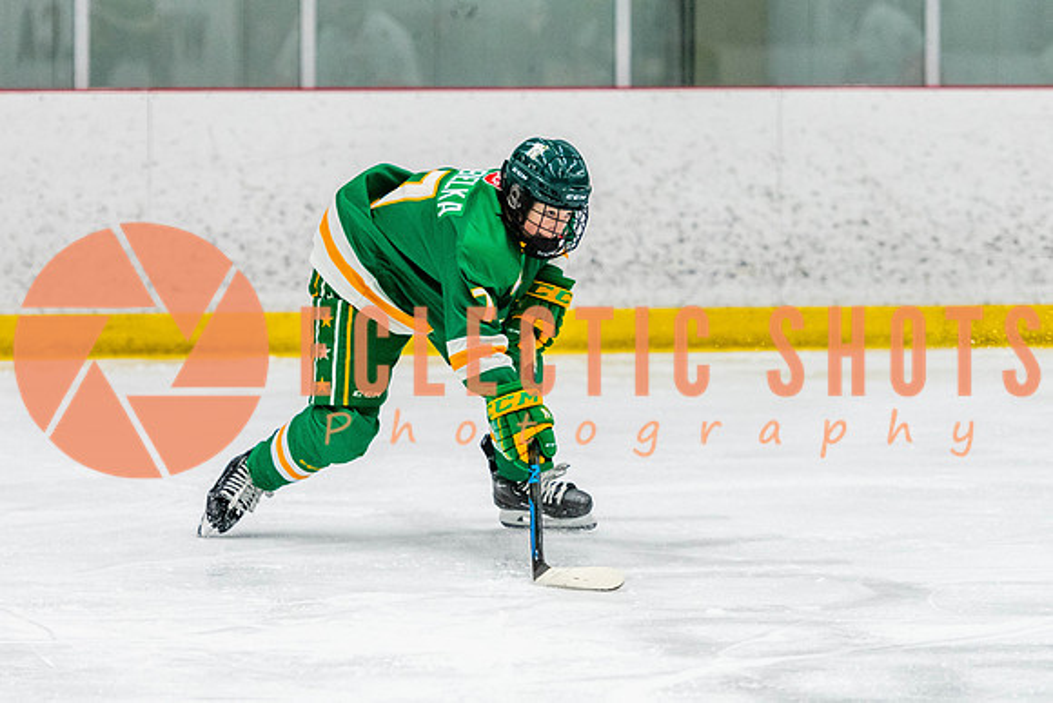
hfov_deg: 9.0
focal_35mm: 229
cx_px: 504
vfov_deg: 6.0
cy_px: 309
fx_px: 6687
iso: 1400
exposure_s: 1/640
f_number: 2.8
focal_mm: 135
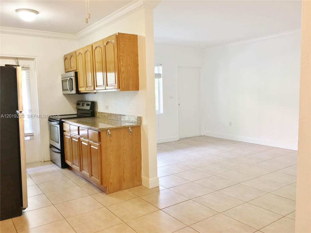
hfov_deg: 61.7
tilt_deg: -5.9
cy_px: 116
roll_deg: +1.0
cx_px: 156
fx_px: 261
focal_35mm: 29
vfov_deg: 48.2
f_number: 2.2
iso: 80
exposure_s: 1/30
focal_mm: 4.15
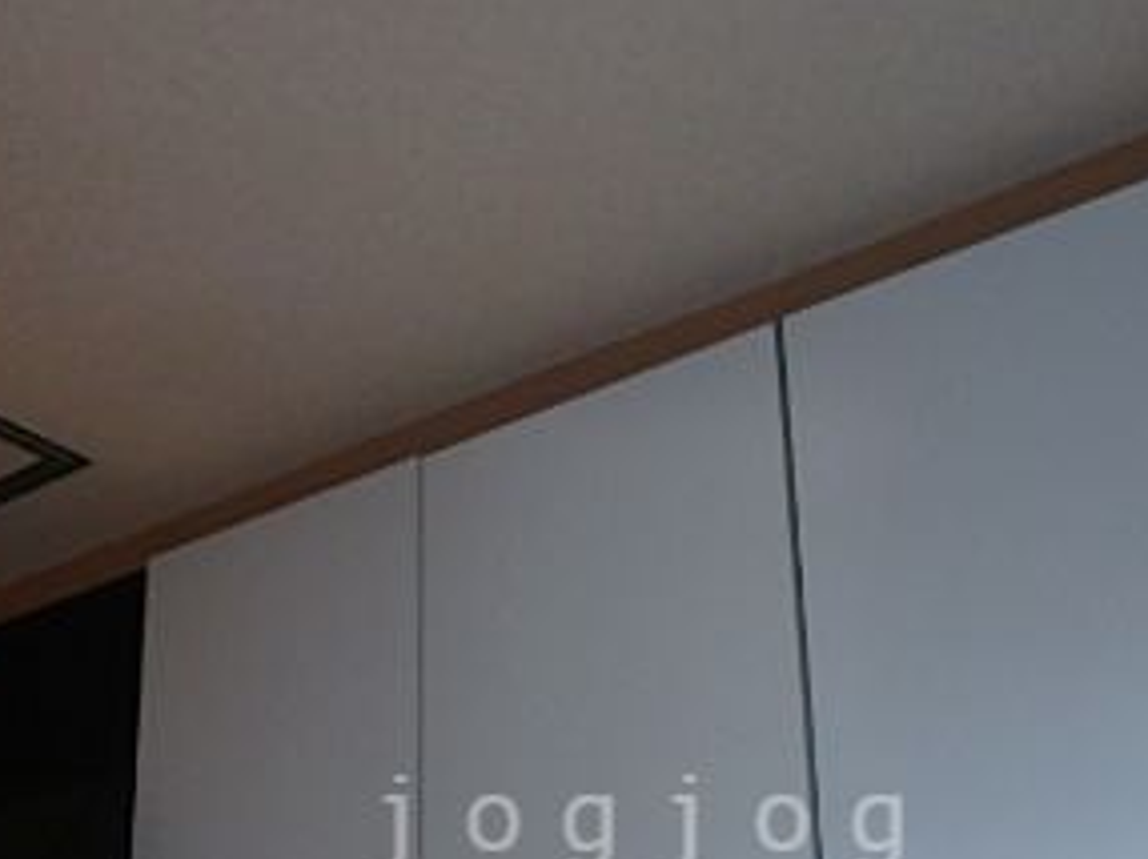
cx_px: 650
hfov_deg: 40.4
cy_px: 823
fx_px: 1557
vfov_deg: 29.2
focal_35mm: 47
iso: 400
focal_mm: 3.7
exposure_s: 1/30
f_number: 3.5
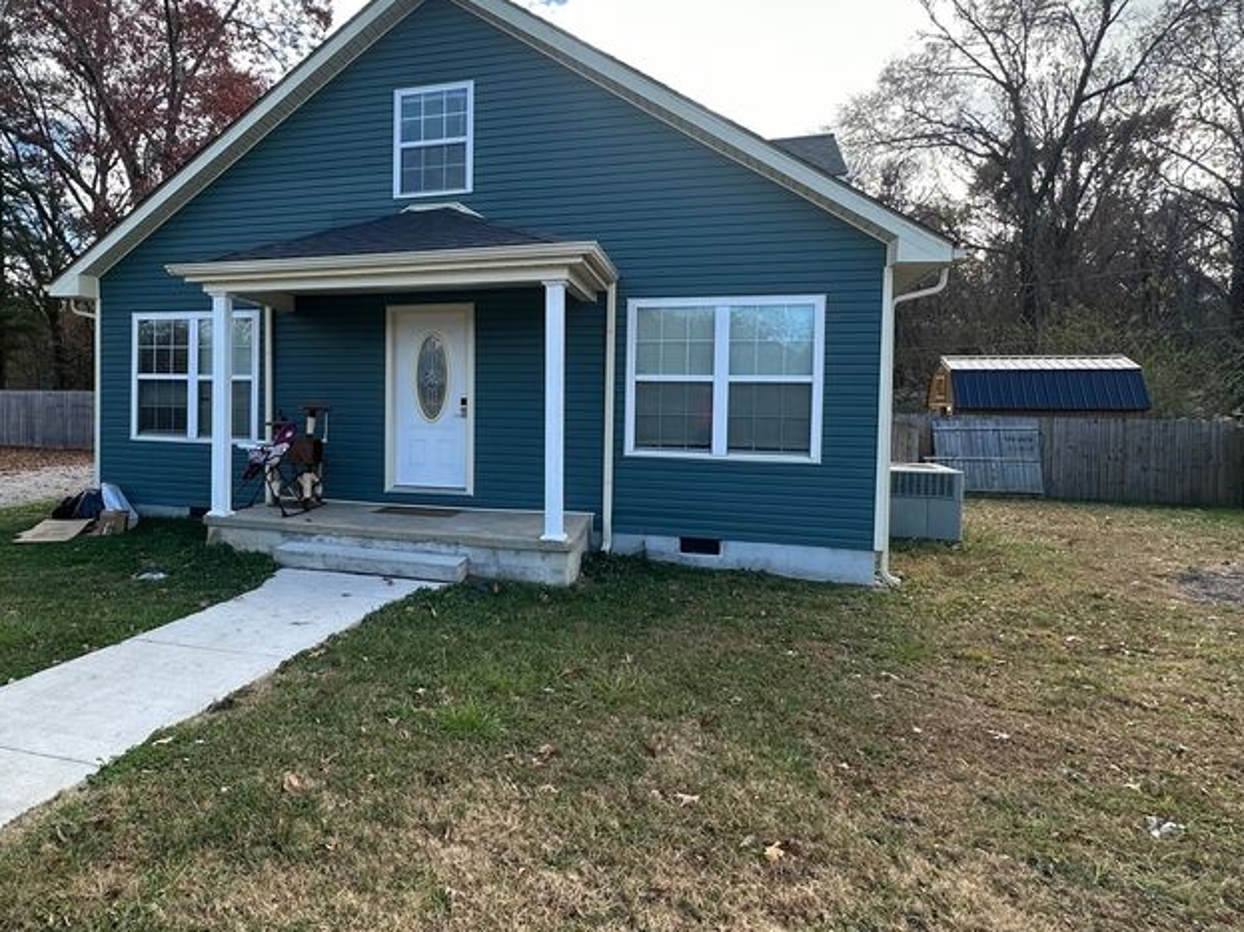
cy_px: 423
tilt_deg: -1.8
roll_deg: -1.3
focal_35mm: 23
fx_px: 826
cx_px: 425
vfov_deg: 58.8
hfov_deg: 72.0
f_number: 2.2
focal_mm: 2.22
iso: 40
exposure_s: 1/419
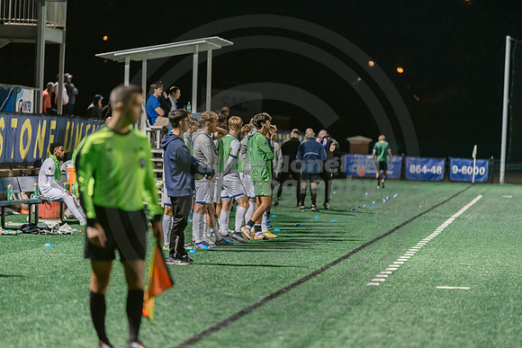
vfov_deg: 6.9
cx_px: 261
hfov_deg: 10.3
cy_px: 174
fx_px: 2901
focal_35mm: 200
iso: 3200
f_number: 2.8
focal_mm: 200
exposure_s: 1/500
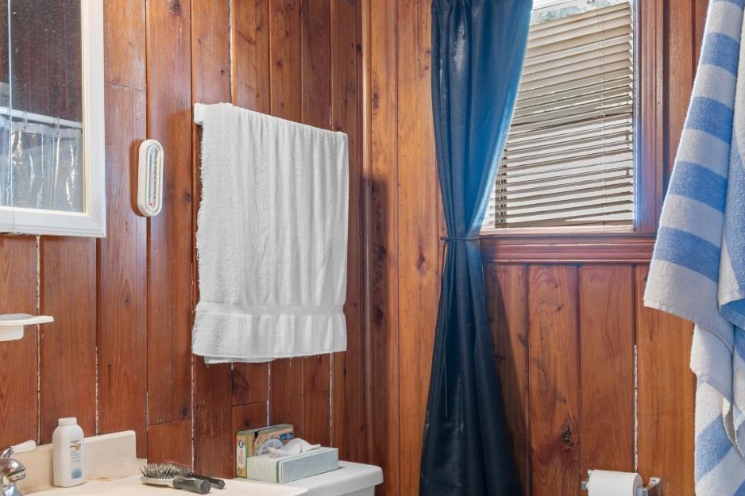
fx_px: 786
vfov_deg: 35.0
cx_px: 309
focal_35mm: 38
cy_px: 281
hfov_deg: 50.5
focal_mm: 15
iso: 100
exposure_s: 1.6
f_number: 5
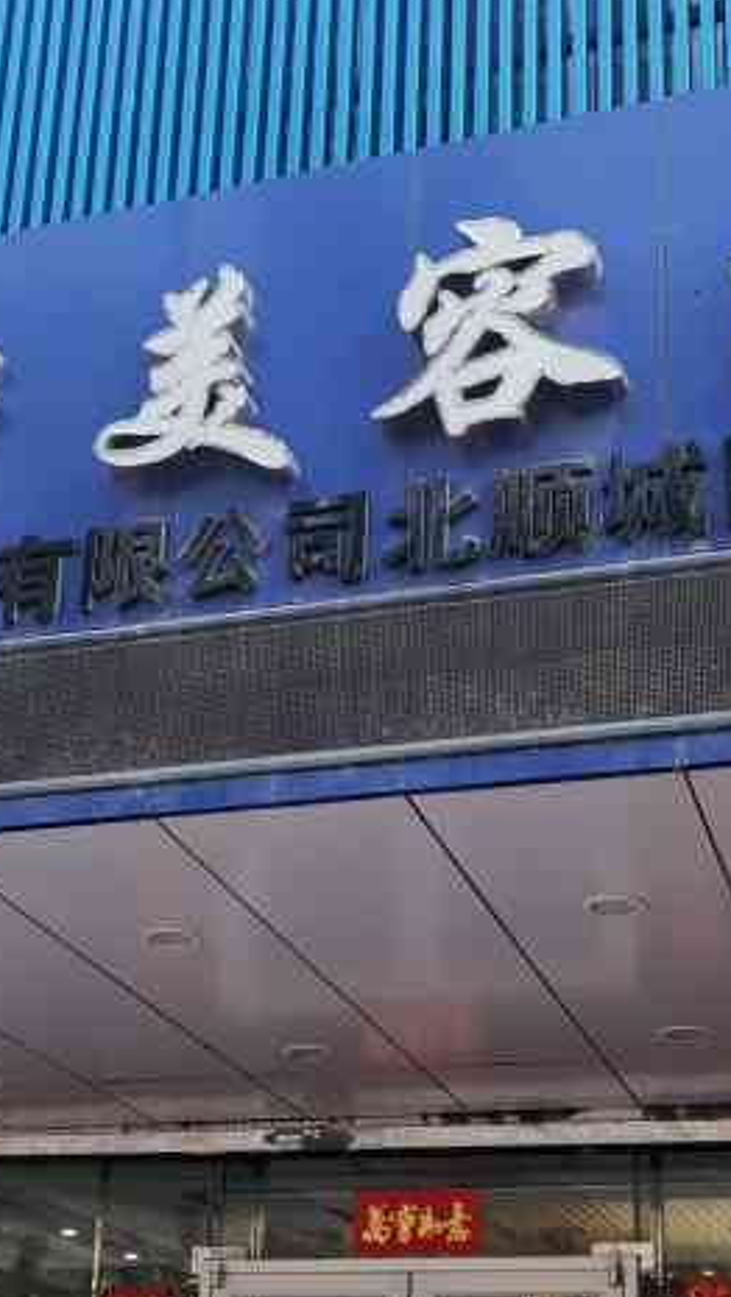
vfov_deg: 35.3
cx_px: 310
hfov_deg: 20.4
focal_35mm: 59
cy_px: 788
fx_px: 2031
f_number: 1.8
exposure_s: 1/333
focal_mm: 4.75
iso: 50
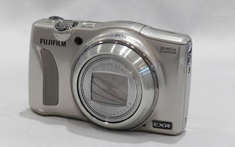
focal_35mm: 90
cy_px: 79
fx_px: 576
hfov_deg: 23.0
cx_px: 117
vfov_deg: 14.5
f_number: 4.4
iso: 800
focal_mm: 14.9
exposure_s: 1/80
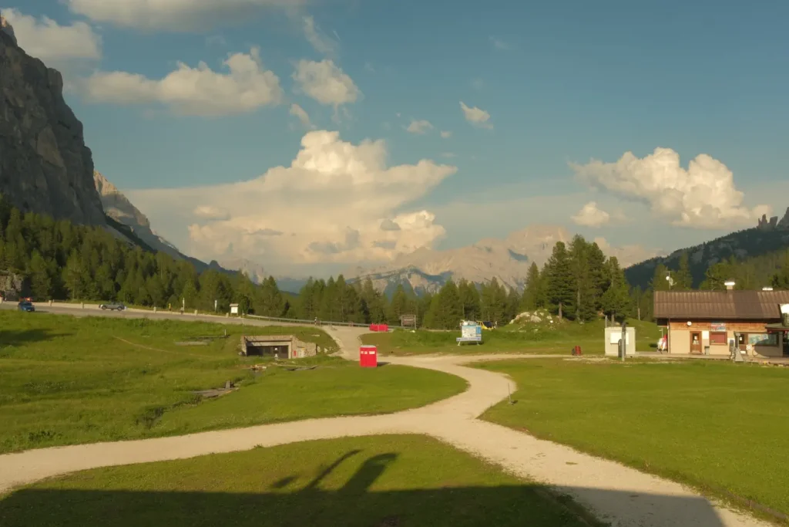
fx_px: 767
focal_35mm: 35
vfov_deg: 37.9
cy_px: 264
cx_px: 394
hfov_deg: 54.4
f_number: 16
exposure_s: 1/45
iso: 64
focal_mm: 23
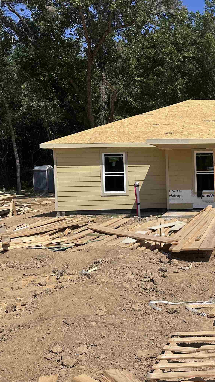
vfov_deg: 51.6
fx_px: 395
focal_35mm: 39
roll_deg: +2.3
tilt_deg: -3.7
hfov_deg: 26.1
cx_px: 278
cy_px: 184
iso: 80
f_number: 1.78
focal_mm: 6.86
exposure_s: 1/8929
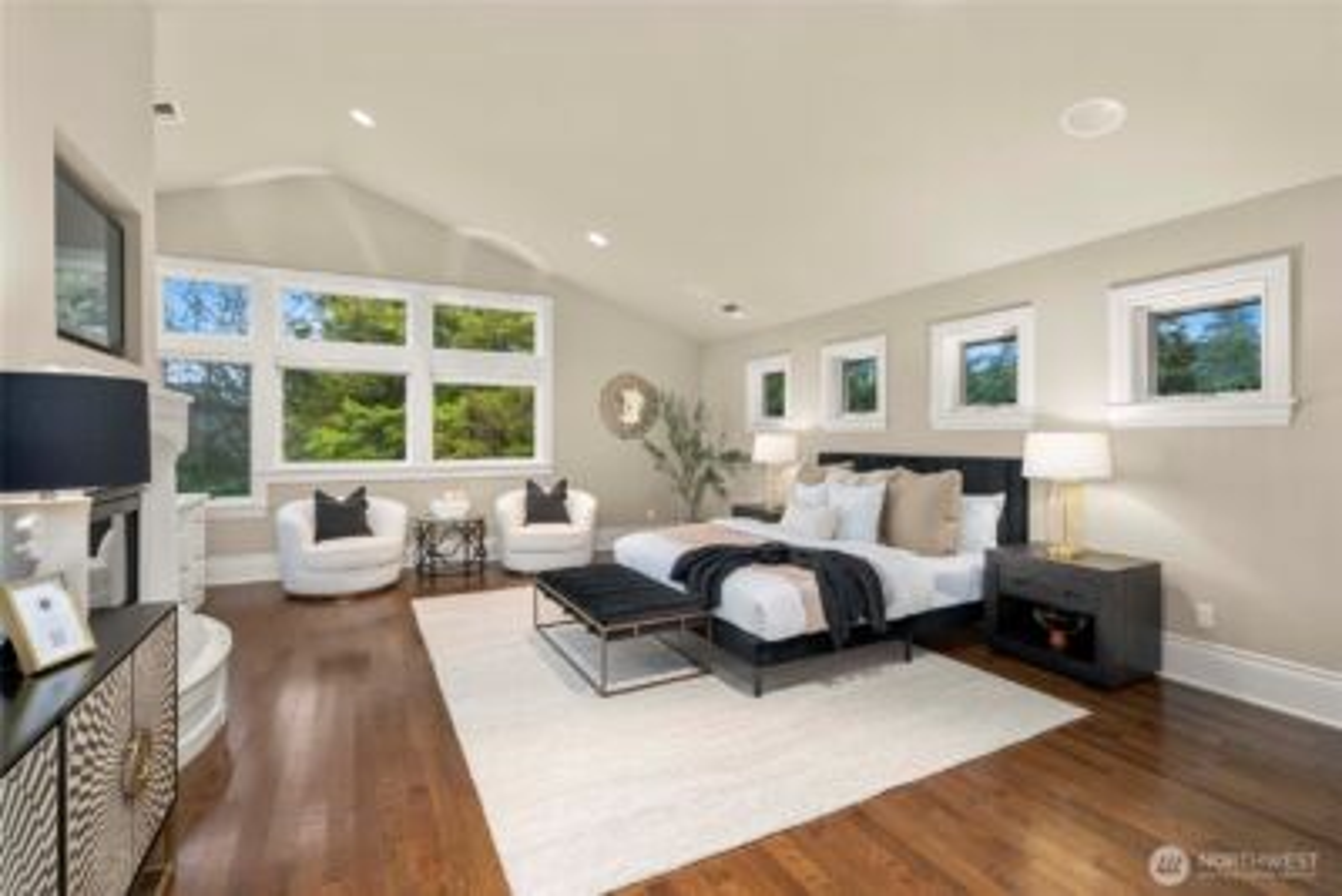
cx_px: 671
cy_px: 448
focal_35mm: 15
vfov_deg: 77.4
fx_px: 559
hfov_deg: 100.4
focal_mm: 15
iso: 1000
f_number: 6.7
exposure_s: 1/4
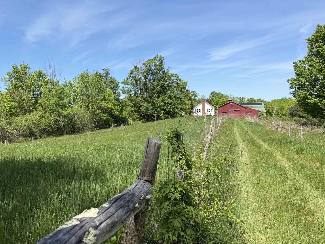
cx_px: 95
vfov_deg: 41.8
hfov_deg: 52.4
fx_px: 319
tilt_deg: -4.4
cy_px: 134
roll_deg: +1.4
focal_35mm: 34
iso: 80
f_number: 1.78
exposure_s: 1/3584
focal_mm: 6.76
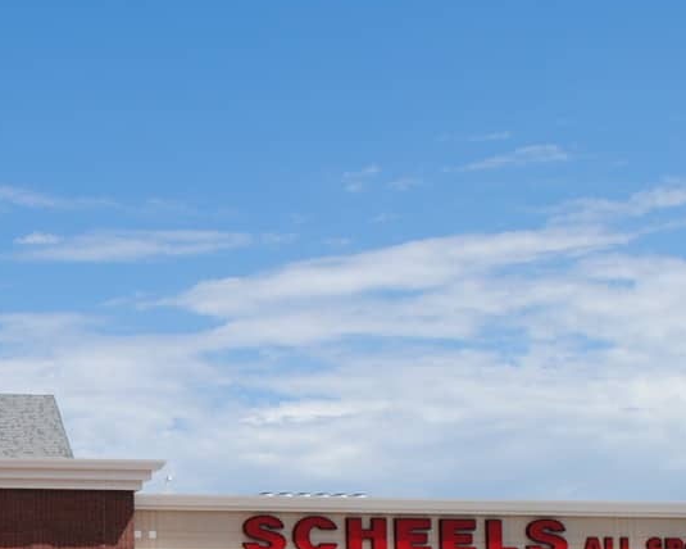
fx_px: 2071
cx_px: -223
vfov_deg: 15.0
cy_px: 449
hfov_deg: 17.6
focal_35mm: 102
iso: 100
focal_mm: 20
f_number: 9
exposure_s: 1/320
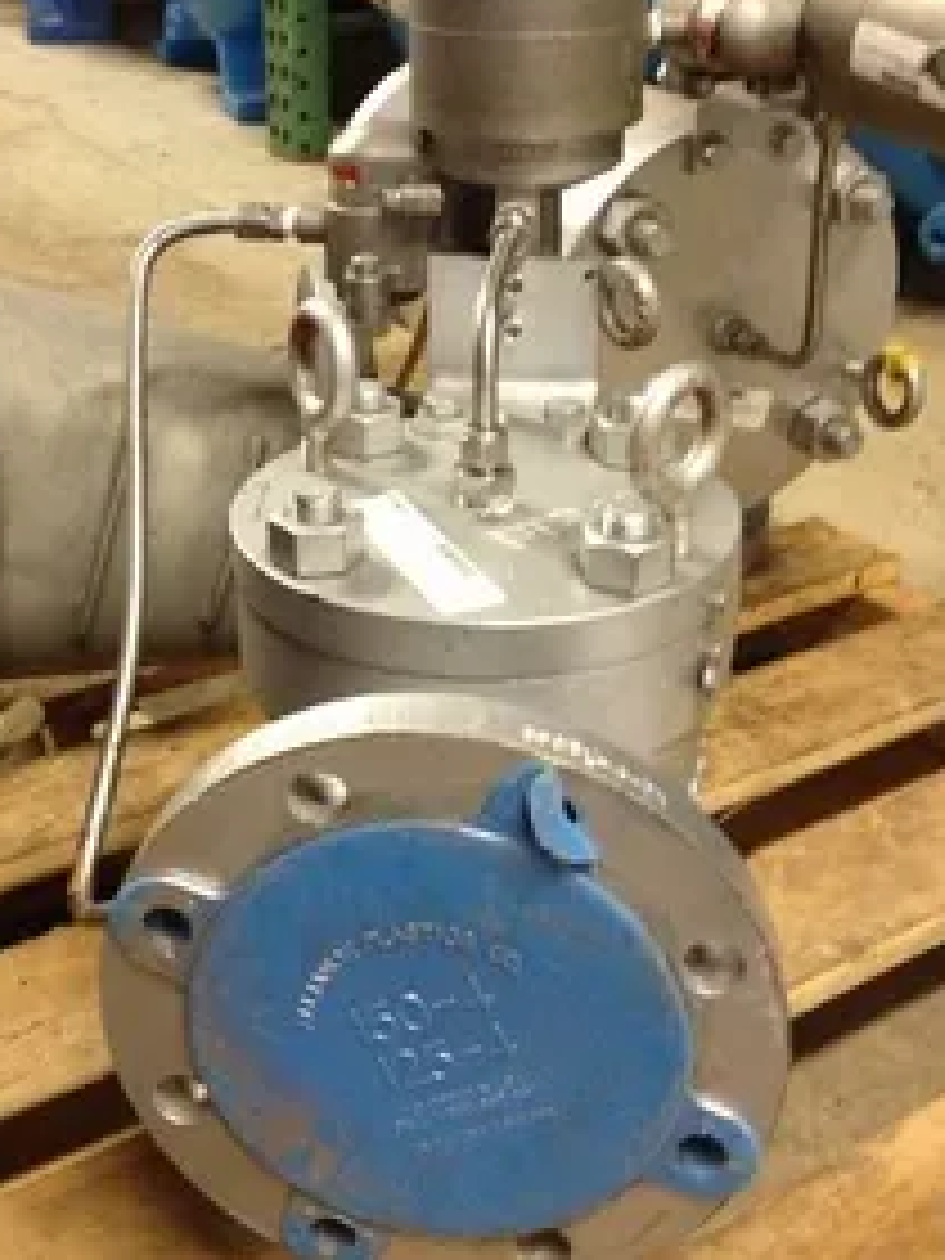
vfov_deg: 38.0
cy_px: 472
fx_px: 1820
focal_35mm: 50
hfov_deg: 29.1
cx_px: 418
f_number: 2.4
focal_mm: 4.28
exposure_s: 1/20
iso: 400
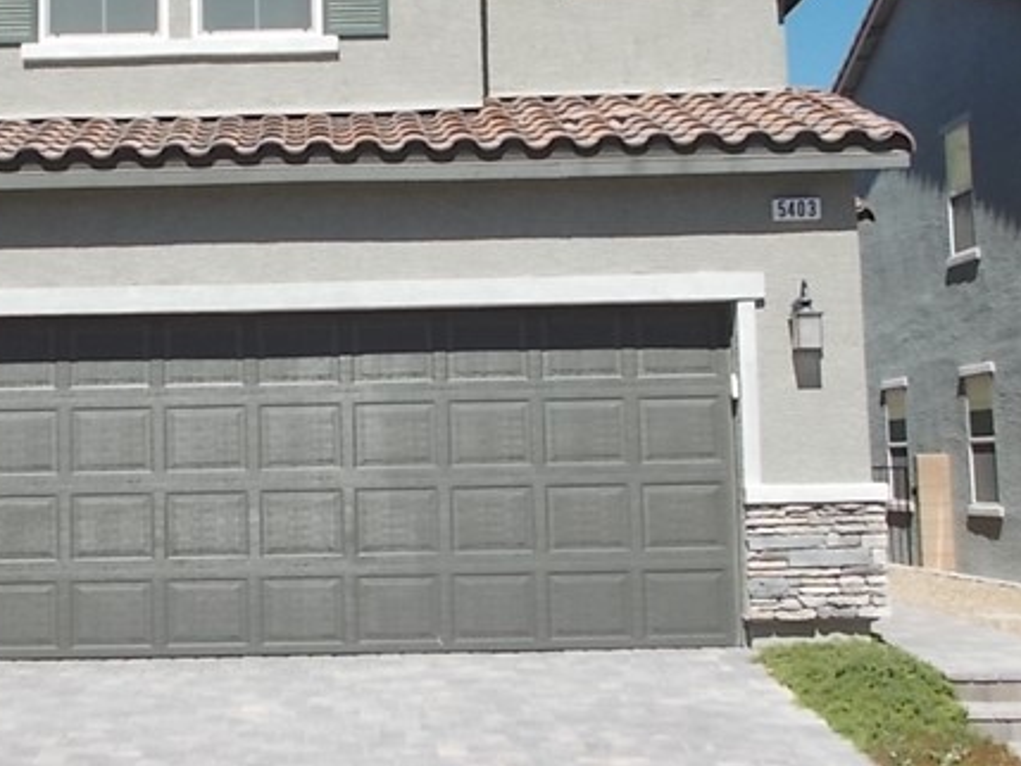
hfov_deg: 30.8
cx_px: 307
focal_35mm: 62
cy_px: 274
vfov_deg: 23.6
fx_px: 1829
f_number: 8
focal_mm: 4.6
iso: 80
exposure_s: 1/160
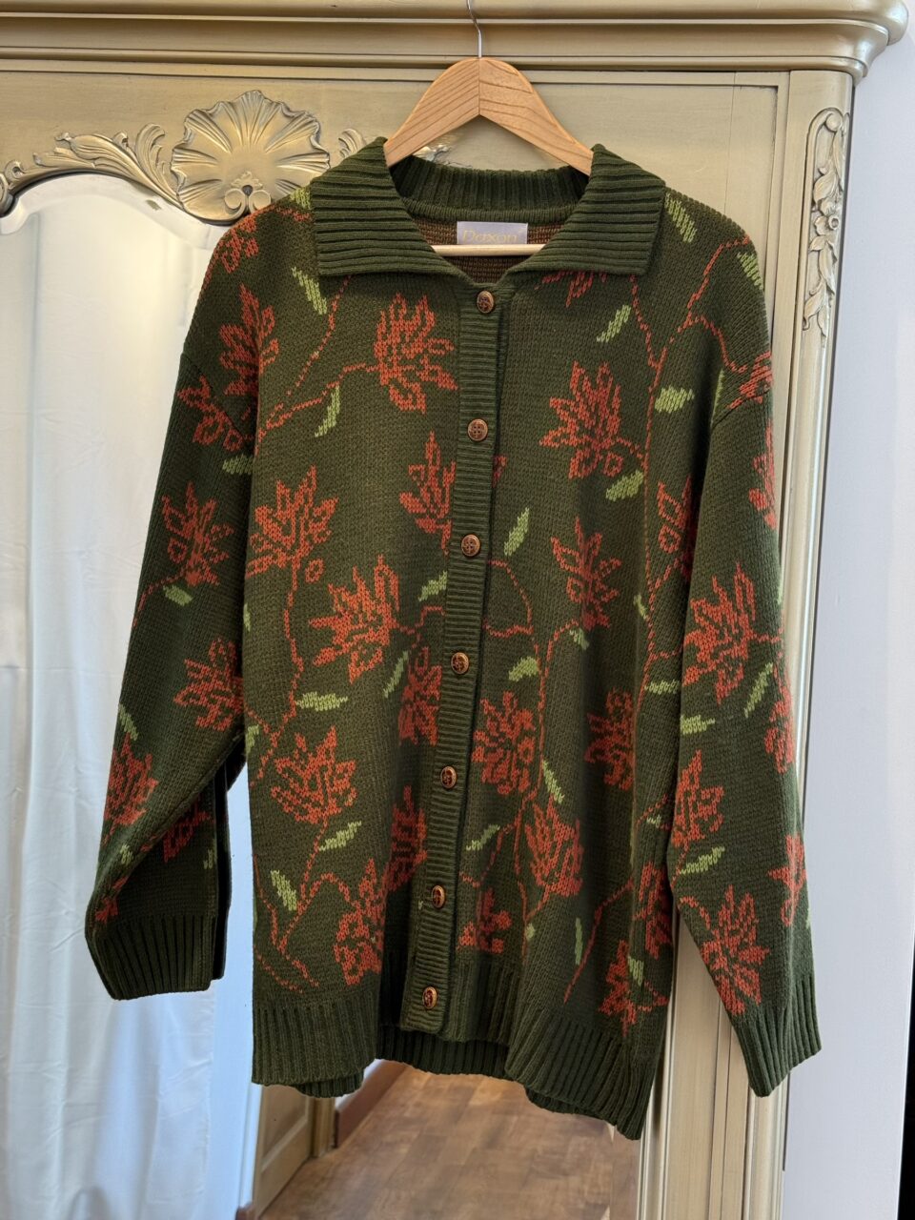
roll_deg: -2.2
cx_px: 458
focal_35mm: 48
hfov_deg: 30.3
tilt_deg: -4.2
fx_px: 1692
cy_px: 610
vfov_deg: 39.7
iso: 50
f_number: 1.78
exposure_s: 1/188
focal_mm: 6.76
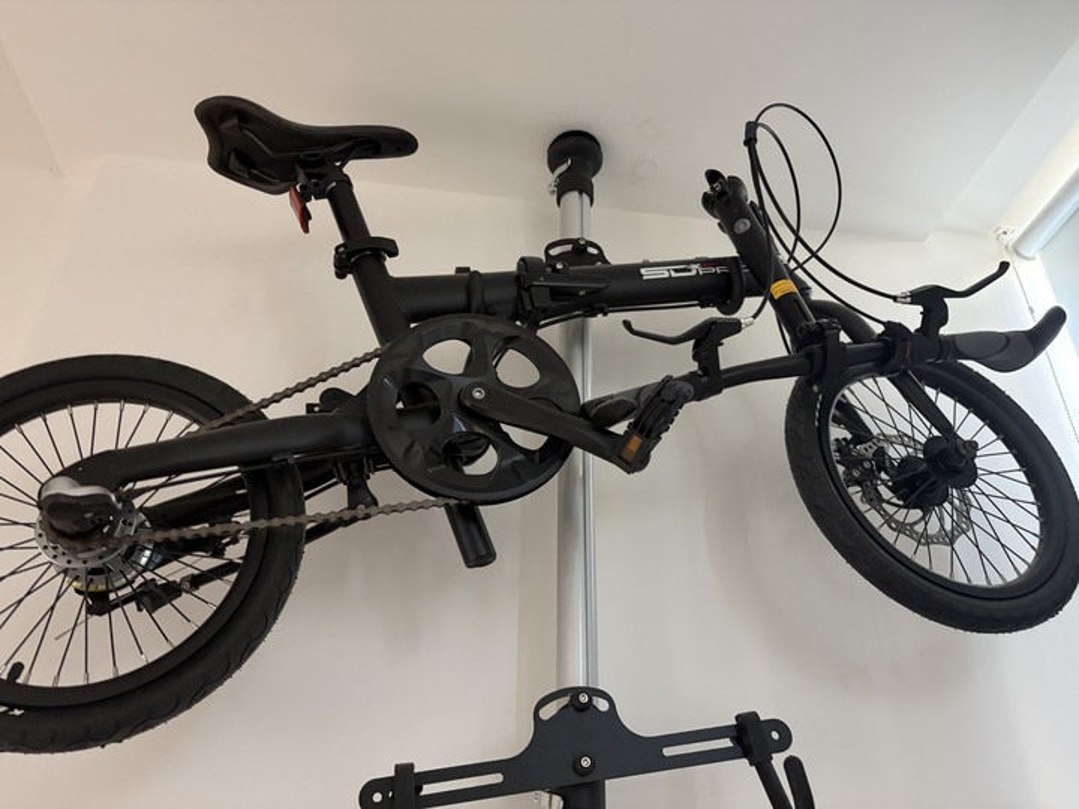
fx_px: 810
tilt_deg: +32.3
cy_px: 404
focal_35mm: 26
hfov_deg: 67.3
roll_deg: -0.1
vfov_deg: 53.1
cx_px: 540
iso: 500
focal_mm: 5.96
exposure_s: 1/40
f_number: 1.6
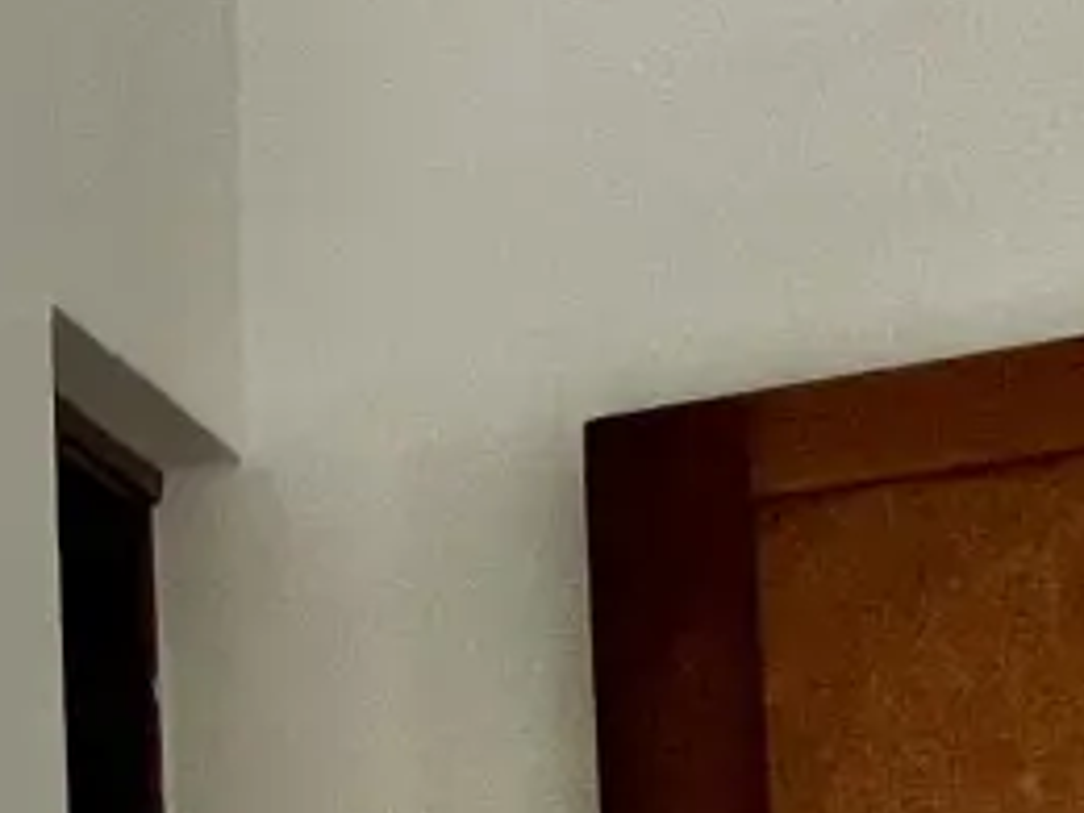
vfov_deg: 14.2
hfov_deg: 10.3
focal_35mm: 96
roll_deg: +1.3
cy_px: 1292
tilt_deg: +1.6
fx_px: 3006
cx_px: -2489
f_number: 1.8
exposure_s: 1/99
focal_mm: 1.57
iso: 64
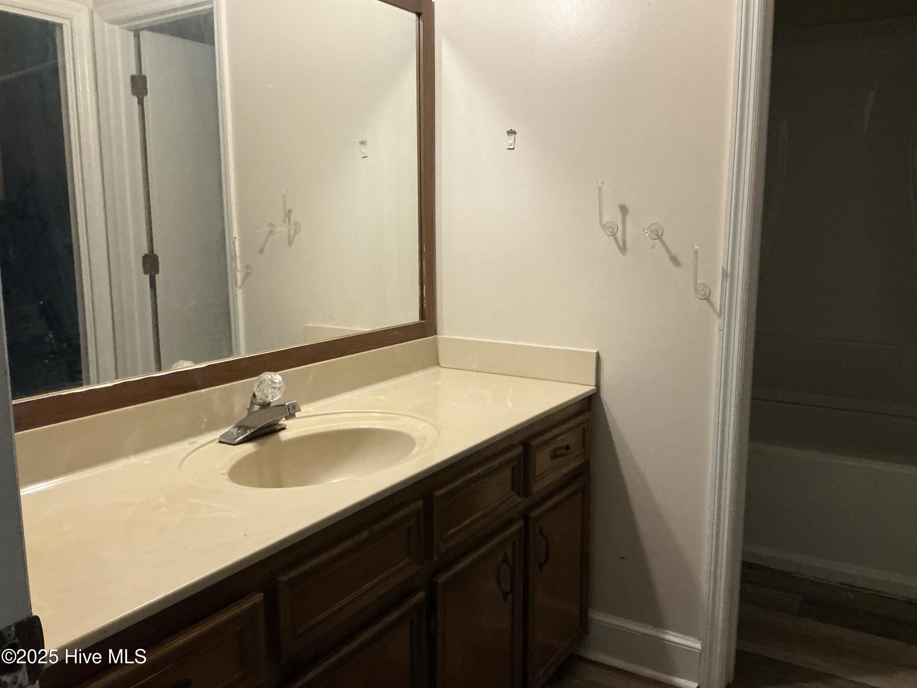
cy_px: 344
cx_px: 458
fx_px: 742
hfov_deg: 63.4
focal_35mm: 28
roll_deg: +0.2
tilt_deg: -9.8
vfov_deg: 49.7
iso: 250
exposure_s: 1/60
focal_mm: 3
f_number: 1.8
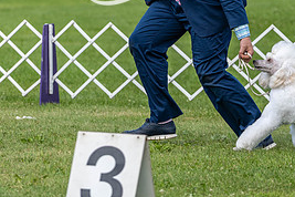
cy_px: 25
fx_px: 2958
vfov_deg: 3.8
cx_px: 241
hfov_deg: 5.7
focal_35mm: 361
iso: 320
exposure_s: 1/1000
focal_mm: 166
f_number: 5
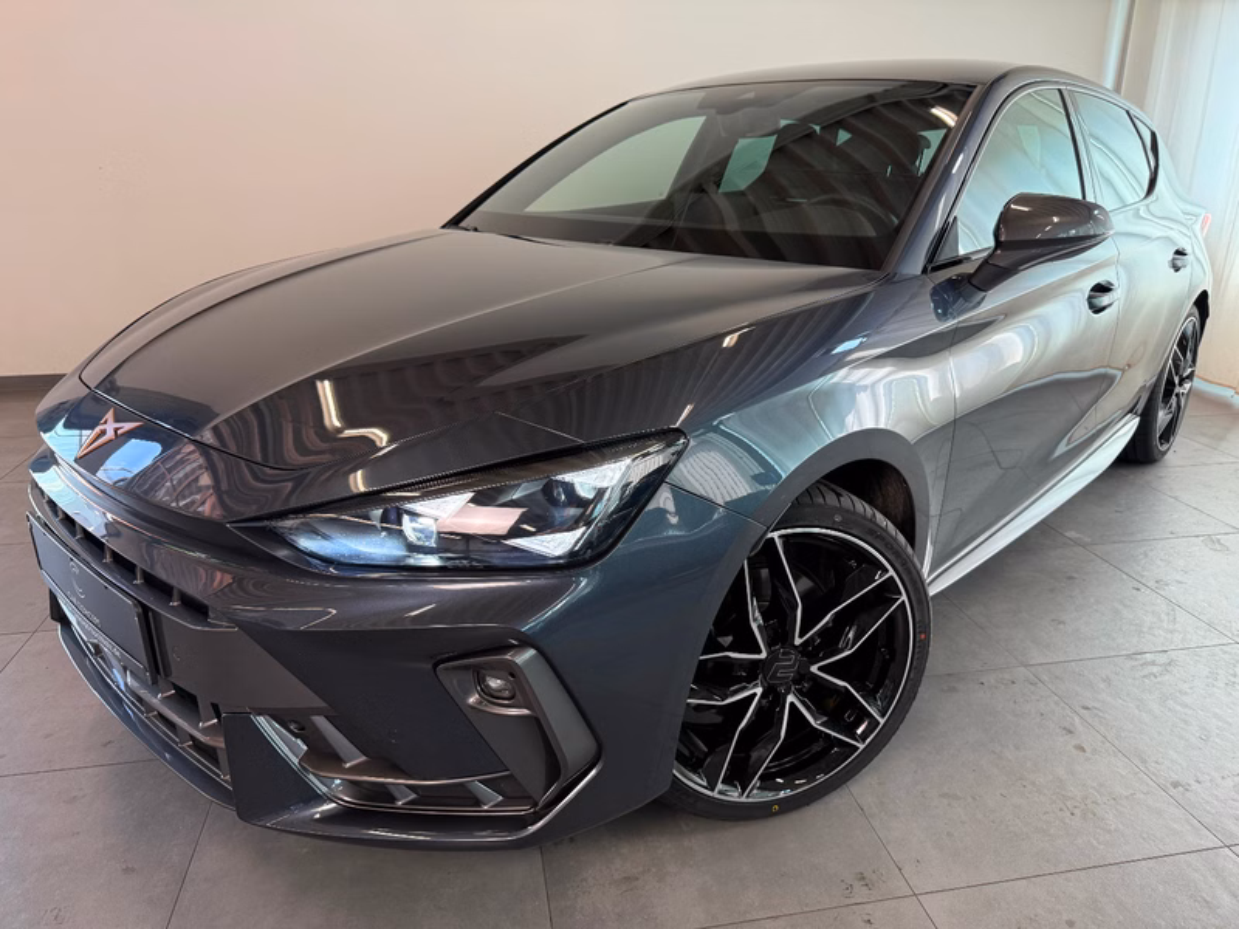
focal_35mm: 24
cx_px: 620
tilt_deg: -19.0
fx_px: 859
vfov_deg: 56.8
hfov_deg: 71.6
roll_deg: +0.2
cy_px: 464
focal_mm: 6.76
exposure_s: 1/100
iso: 125
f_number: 1.78
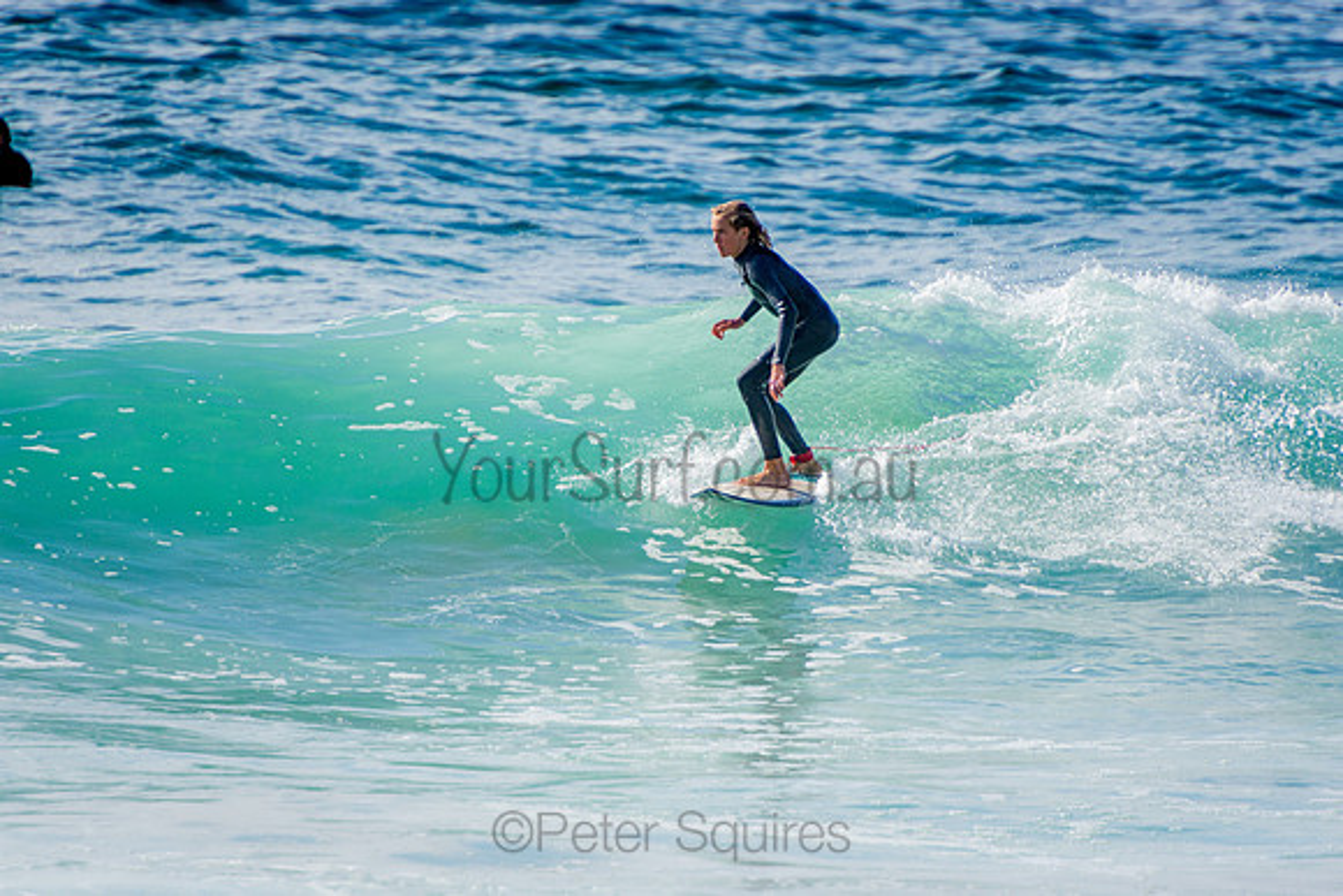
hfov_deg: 3.4
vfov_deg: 2.3
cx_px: 672
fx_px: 22388
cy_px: 448
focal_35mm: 600
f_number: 5.6
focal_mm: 400
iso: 280
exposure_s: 1/2000
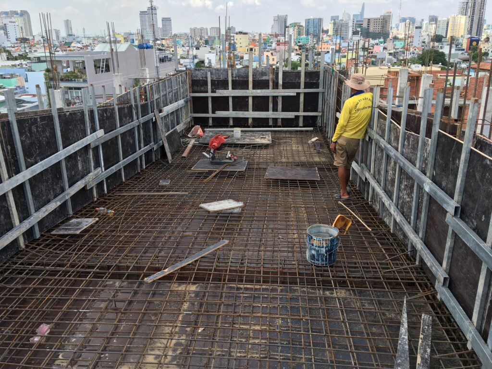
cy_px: 184
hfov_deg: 61.7
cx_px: 246
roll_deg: +1.4
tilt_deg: -19.1
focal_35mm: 29
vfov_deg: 48.2
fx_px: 412
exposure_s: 1/506
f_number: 2.2
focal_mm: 4.15
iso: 25
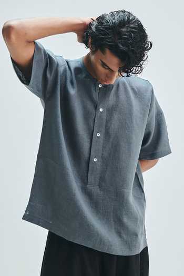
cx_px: 92
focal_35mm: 70
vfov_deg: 28.8
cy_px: 138
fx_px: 537
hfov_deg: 19.5
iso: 400
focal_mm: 70
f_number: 8
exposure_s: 1/125
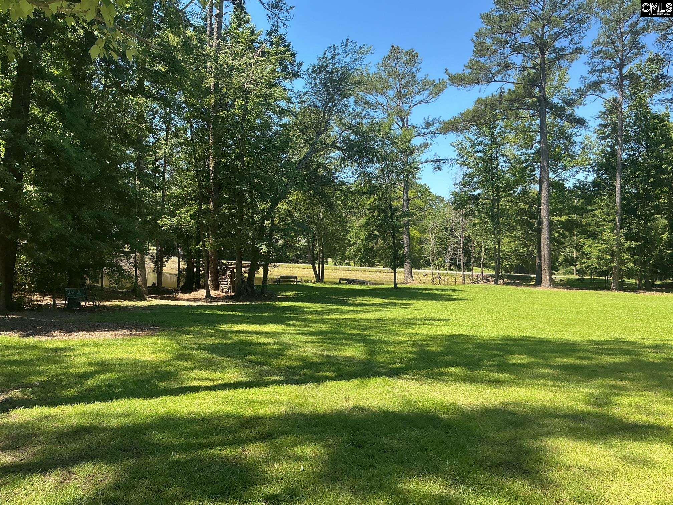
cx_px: 336
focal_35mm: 29
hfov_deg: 61.7
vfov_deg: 48.2
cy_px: 252
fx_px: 564
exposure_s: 1/519
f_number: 1.8
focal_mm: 3
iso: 25
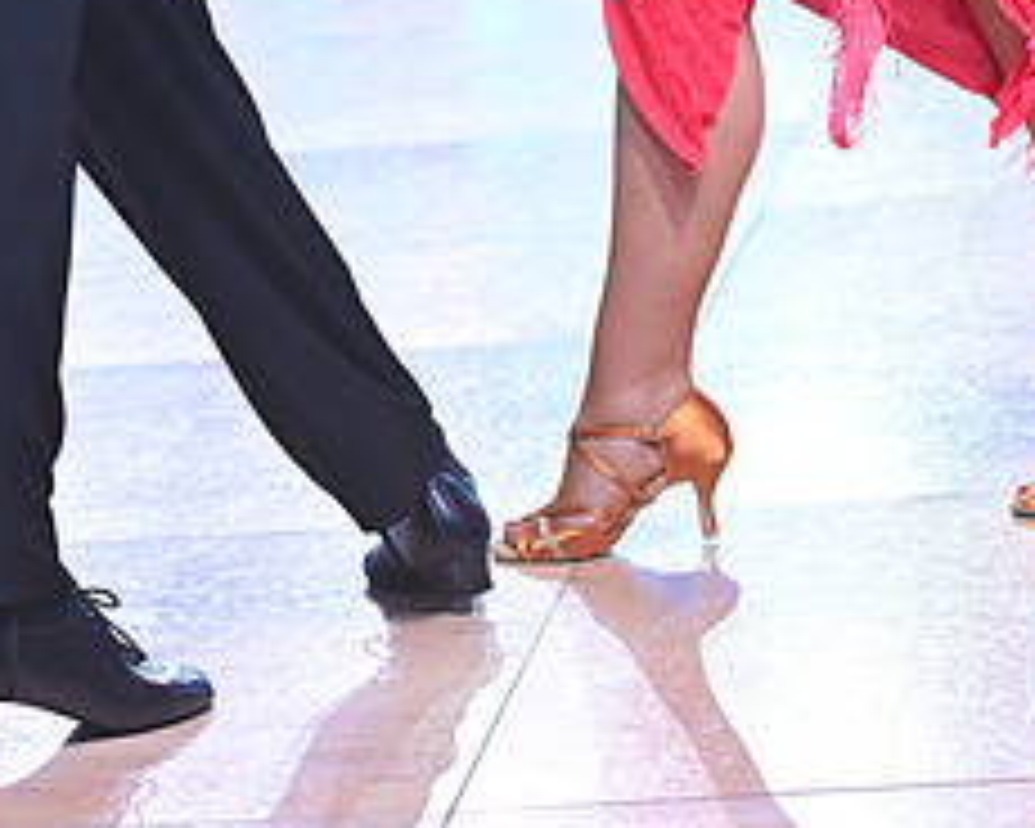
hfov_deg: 11.6
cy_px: -418
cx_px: 385
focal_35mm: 166
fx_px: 5085
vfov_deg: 9.1
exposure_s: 1/250
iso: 2000
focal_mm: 70
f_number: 4
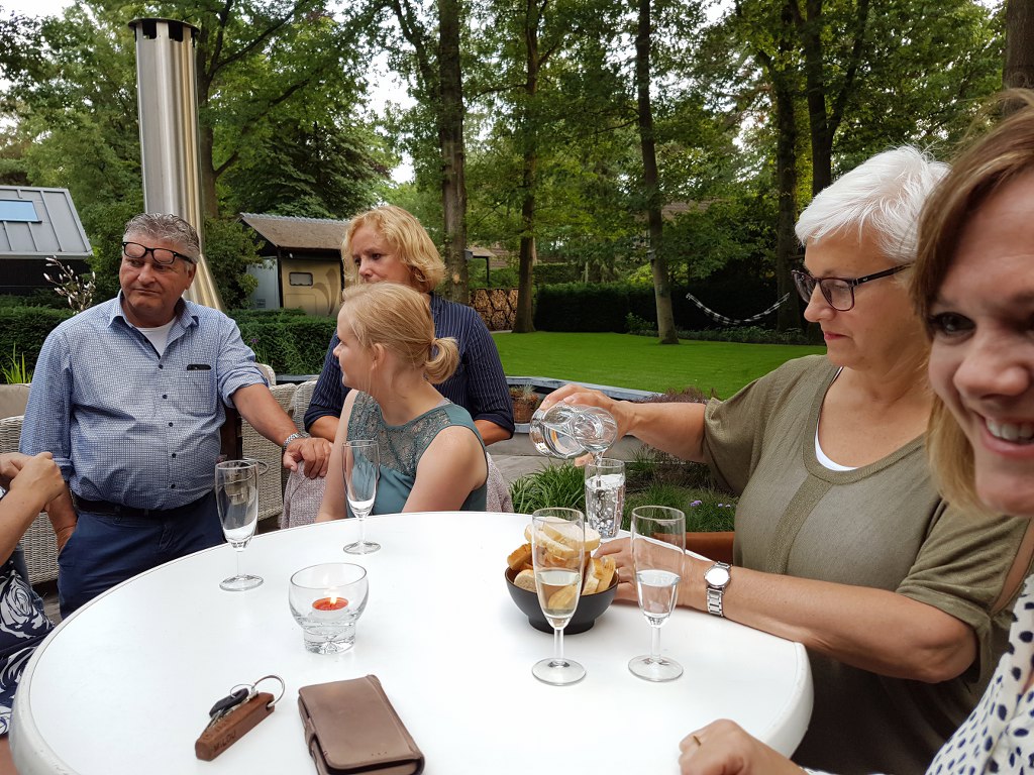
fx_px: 777
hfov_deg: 67.3
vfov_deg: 53.1
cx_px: 517
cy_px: 388
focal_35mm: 26
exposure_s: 1/100
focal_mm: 4.2
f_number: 1.7
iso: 50
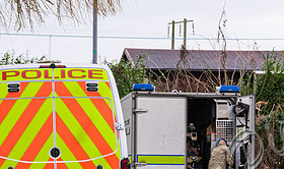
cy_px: 155
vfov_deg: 5.2
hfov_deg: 8.7
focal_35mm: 244
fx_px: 1862
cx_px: 240
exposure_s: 1/125
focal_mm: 34
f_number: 3.2
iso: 200
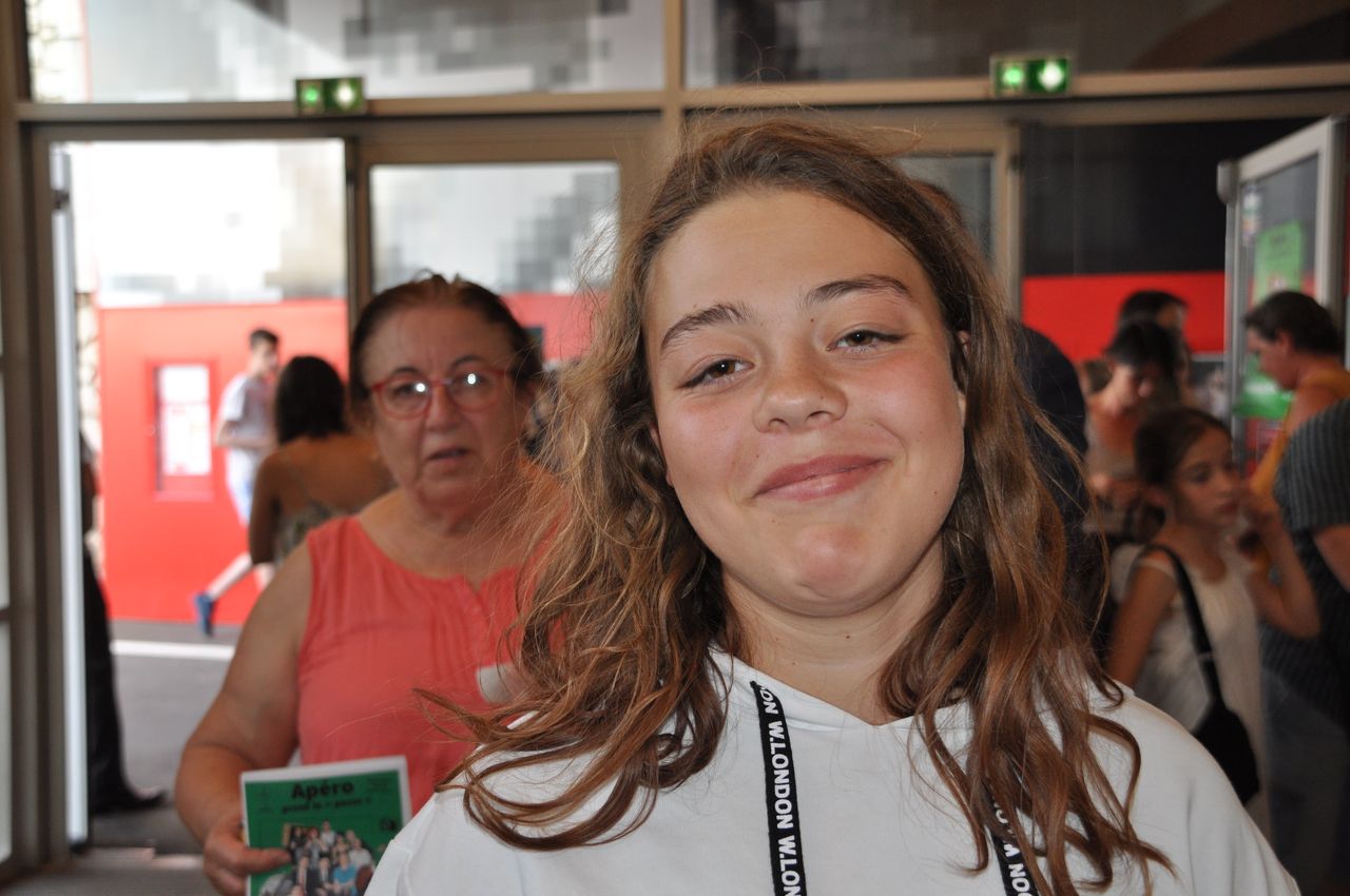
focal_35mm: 45
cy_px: 448
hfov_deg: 43.7
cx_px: 675
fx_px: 1685
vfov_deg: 29.8
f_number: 4.2
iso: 560
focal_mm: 30
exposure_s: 1/100
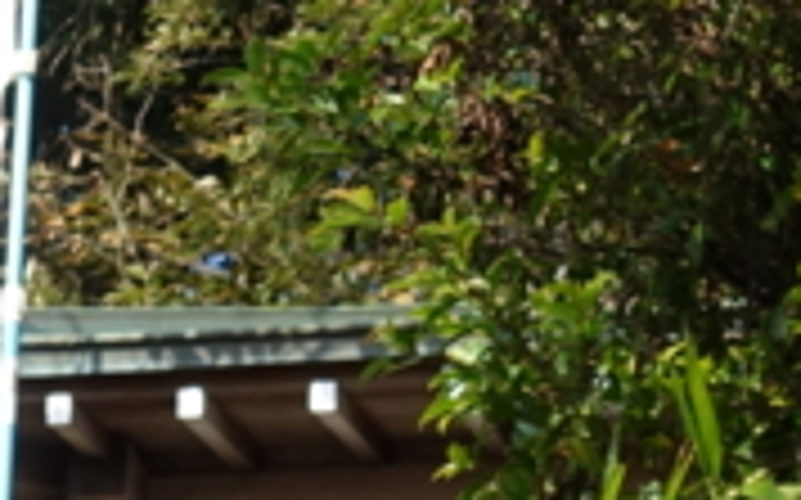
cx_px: 621
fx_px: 5999
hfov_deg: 7.6
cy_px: 809
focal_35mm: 275
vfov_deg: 4.7
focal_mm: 17.27
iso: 125
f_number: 5.6
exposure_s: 1/200
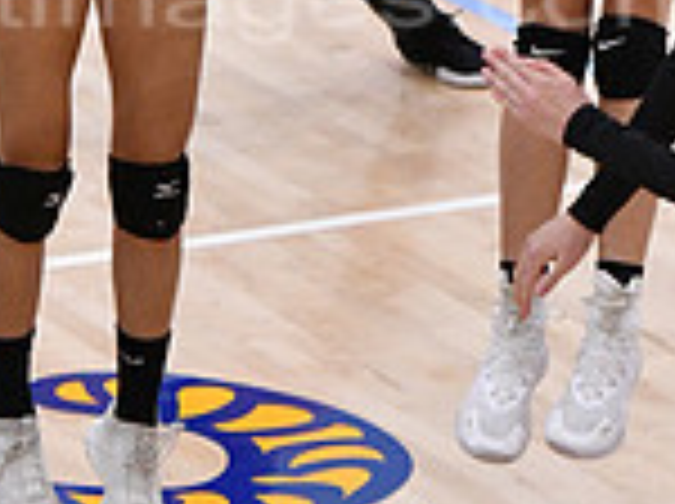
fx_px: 13278
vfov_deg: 2.2
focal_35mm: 682
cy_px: -490
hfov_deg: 2.9
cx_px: -25
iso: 6400
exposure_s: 1/1250
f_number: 3.2
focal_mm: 122
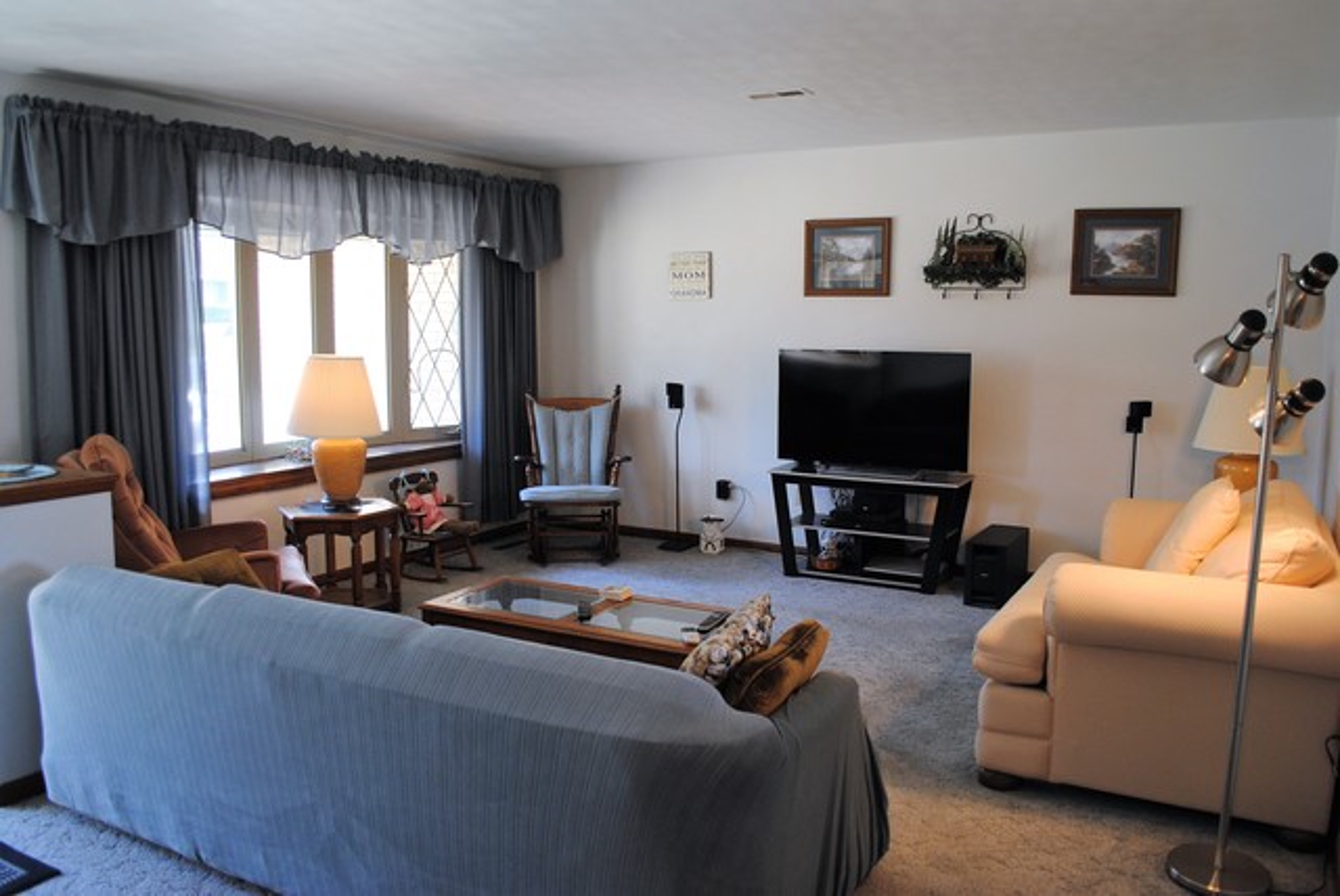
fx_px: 1006
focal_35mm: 27
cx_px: 670
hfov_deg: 67.3
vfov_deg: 48.0
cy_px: 448
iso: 360
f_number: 3.5
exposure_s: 1/30
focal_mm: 18
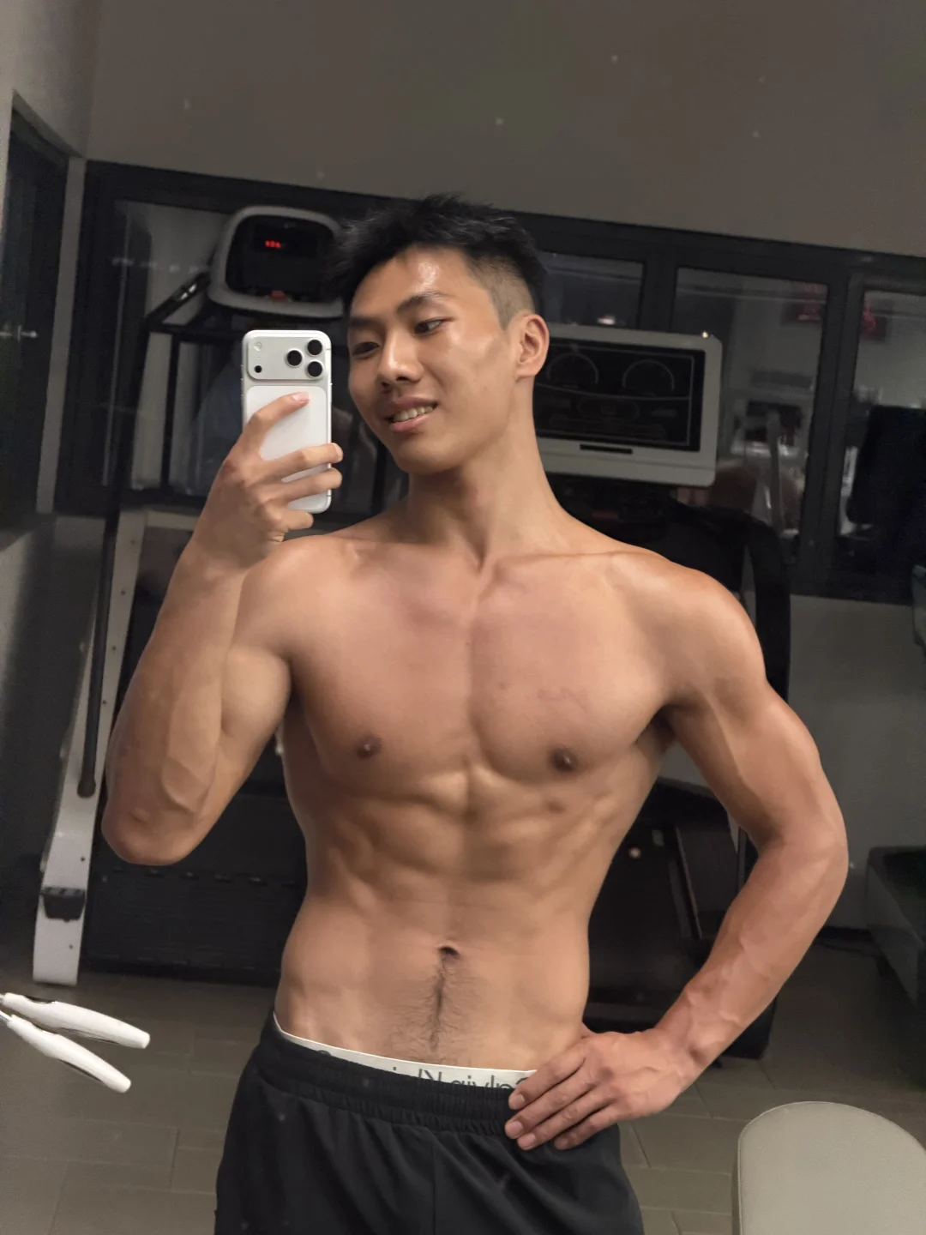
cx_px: 463
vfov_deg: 19.6
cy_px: 618
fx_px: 3567
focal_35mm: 100
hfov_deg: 14.8
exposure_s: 1/60
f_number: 2.8
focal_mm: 16.89
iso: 640
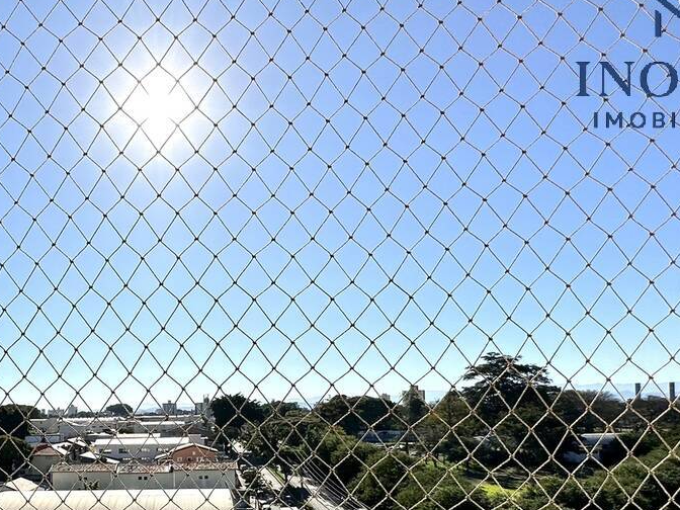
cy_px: 405
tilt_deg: +1.4
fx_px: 589
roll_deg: +0.6
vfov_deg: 44.6
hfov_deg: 56.2
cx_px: 150
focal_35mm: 30
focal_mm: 2.22
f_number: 2.2
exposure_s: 1/2681
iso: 50
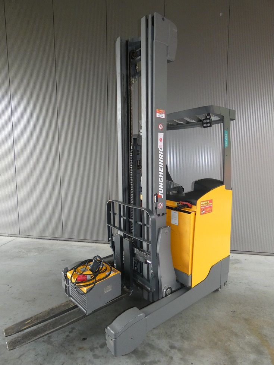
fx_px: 211
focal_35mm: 20
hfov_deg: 66.0
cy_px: 182
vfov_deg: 81.7
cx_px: 137
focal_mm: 3.6
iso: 400
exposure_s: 1/60
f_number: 2.8
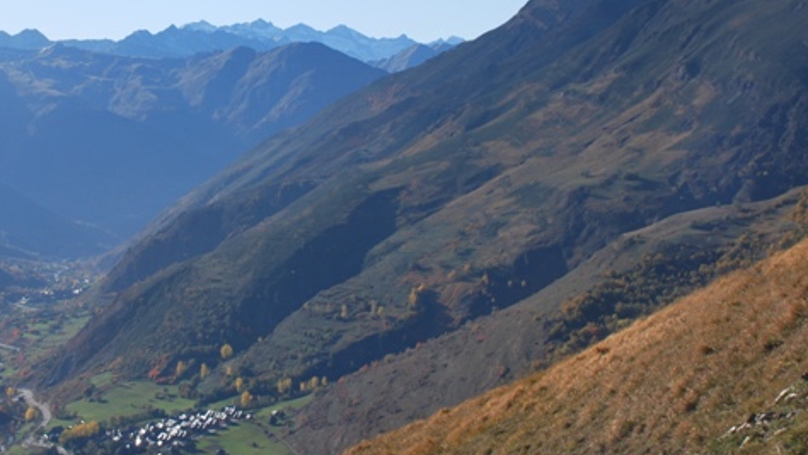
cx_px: 177
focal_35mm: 85
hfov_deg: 24.7
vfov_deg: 14.2
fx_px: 1822
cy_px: 116
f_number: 8
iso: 100
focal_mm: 32
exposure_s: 1/250
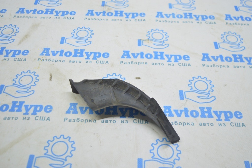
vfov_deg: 33.0
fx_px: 283
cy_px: 84
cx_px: 126
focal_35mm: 40
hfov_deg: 48.0
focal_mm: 27
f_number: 4
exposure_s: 1/40
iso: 400
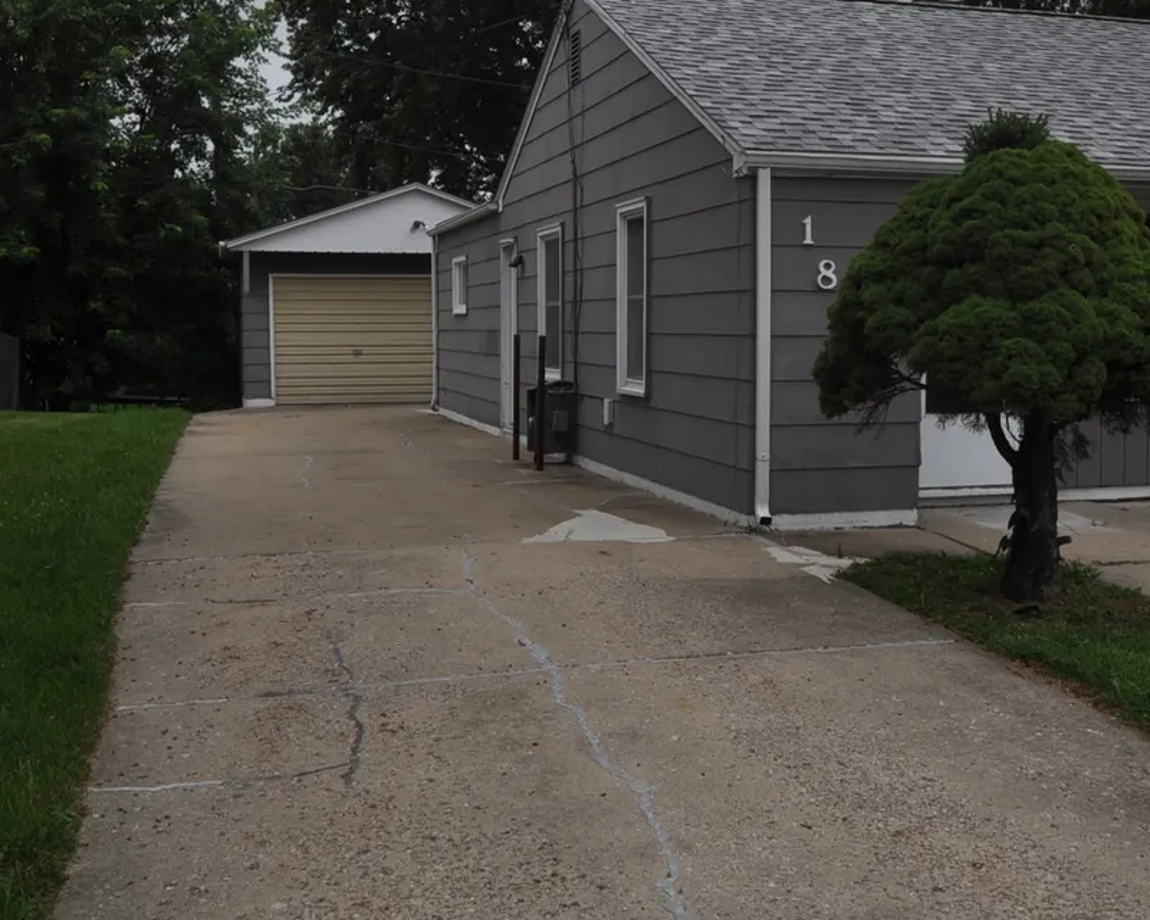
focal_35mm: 40
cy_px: 404
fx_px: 1361
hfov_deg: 45.5
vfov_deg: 37.3
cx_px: 703
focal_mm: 14
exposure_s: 1/200
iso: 200
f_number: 8
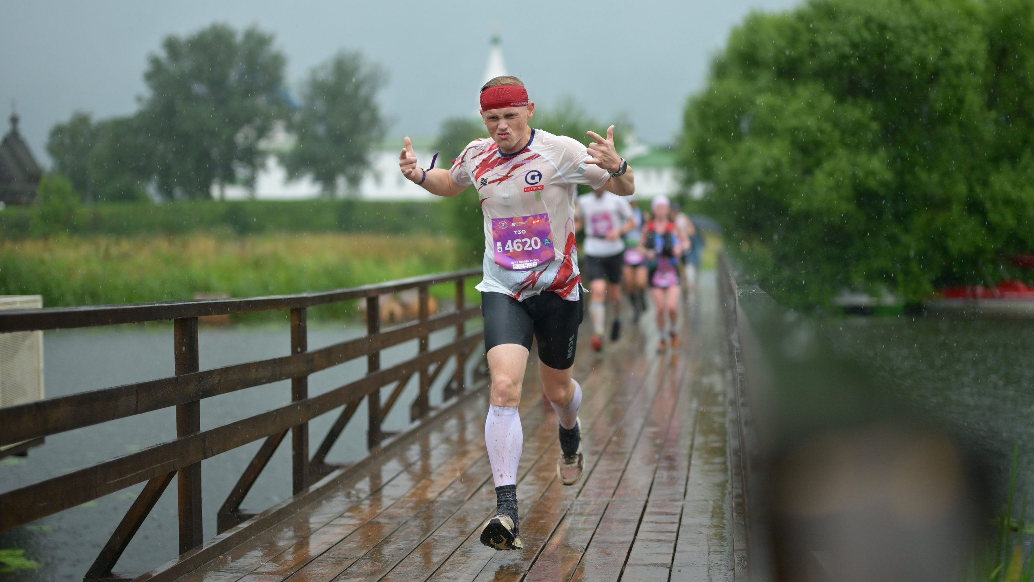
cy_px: 245
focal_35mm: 53
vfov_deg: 22.6
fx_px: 1453
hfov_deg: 39.2
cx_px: 516
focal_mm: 50
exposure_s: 1/1000
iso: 640
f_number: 1.2
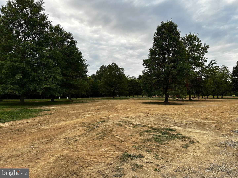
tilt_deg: +2.9
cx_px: 119
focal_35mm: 24
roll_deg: -0.6
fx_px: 165
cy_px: 89
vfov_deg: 56.8
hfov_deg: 71.6
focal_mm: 6.86
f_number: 1.78
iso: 64
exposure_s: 1/187
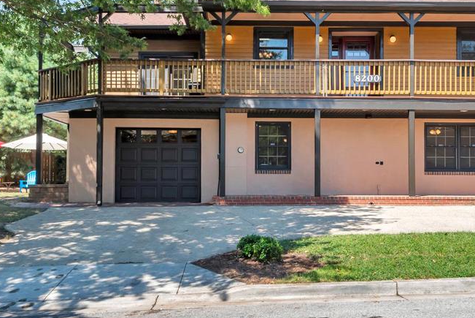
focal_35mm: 42
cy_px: 165
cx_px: 259
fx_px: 555
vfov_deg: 31.9
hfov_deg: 46.3
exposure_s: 1/200
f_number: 9
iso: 200
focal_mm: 19
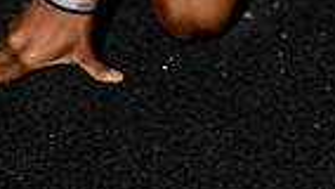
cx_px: 234
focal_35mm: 182
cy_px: -265
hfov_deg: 11.8
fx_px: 1617
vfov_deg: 6.4
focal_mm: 55
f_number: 4.5
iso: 250
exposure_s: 1/200
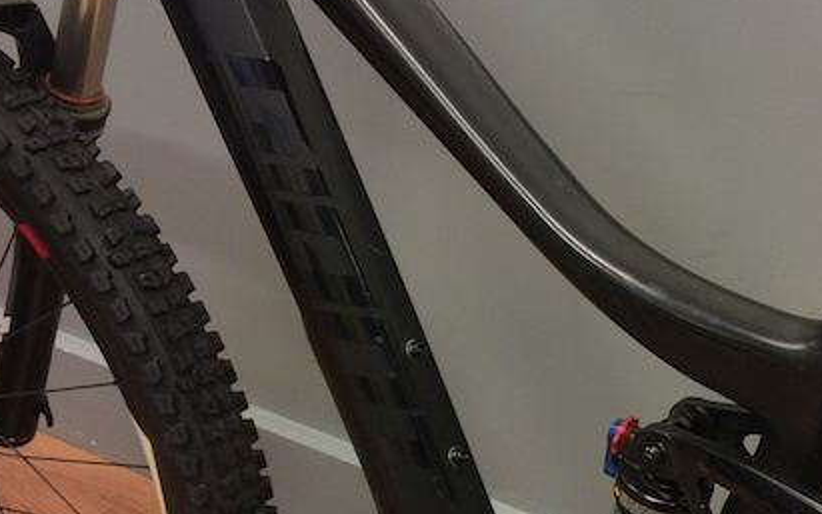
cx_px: 568
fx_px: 1479
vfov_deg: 19.7
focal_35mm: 66
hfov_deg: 30.8
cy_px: 338
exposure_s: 1/25
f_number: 2.4
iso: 64
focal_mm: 3.3
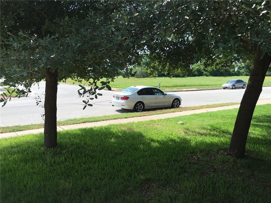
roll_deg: -0.5
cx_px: 136
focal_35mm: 29
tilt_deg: -5.6
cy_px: 102
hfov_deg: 61.7
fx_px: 227
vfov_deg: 48.2
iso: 25
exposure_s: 1/1115
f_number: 2.2
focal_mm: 4.15
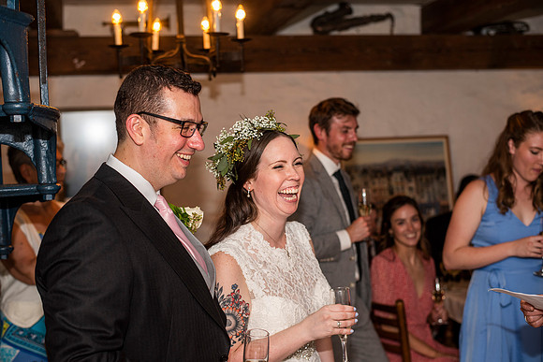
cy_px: 181
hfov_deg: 39.6
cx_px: 272
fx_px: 754
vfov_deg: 27.0
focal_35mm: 50
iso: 500
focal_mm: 50
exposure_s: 1/100
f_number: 3.2
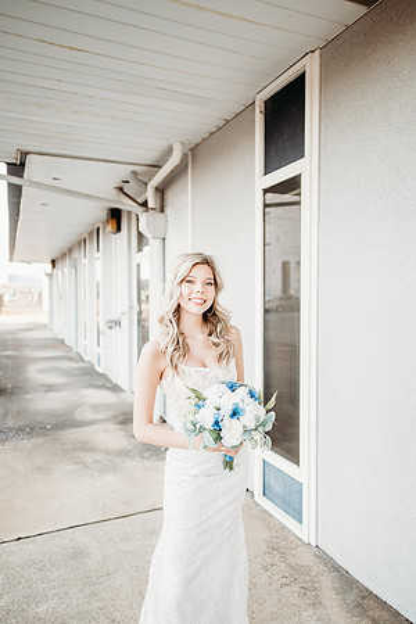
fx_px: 416
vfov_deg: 73.7
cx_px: 208
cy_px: 312
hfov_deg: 53.1
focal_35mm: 24
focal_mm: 24
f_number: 2
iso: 160
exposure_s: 1/320
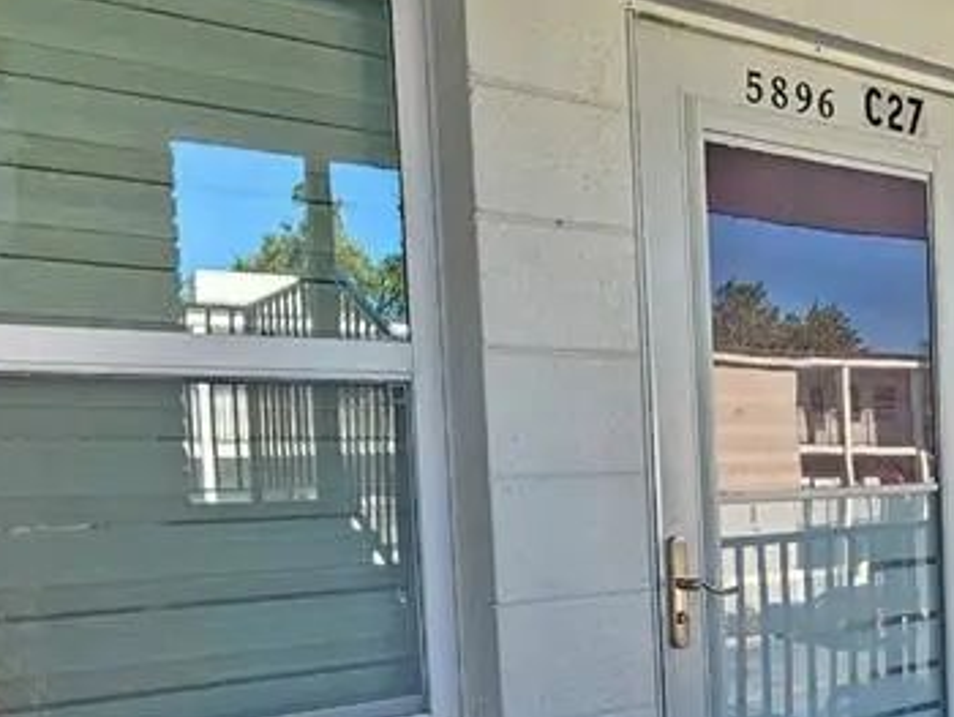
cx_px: 684
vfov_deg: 36.8
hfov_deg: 47.6
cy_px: 543
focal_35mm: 38
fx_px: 1048
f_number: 2.2
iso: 80
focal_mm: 2.2
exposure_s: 1/120
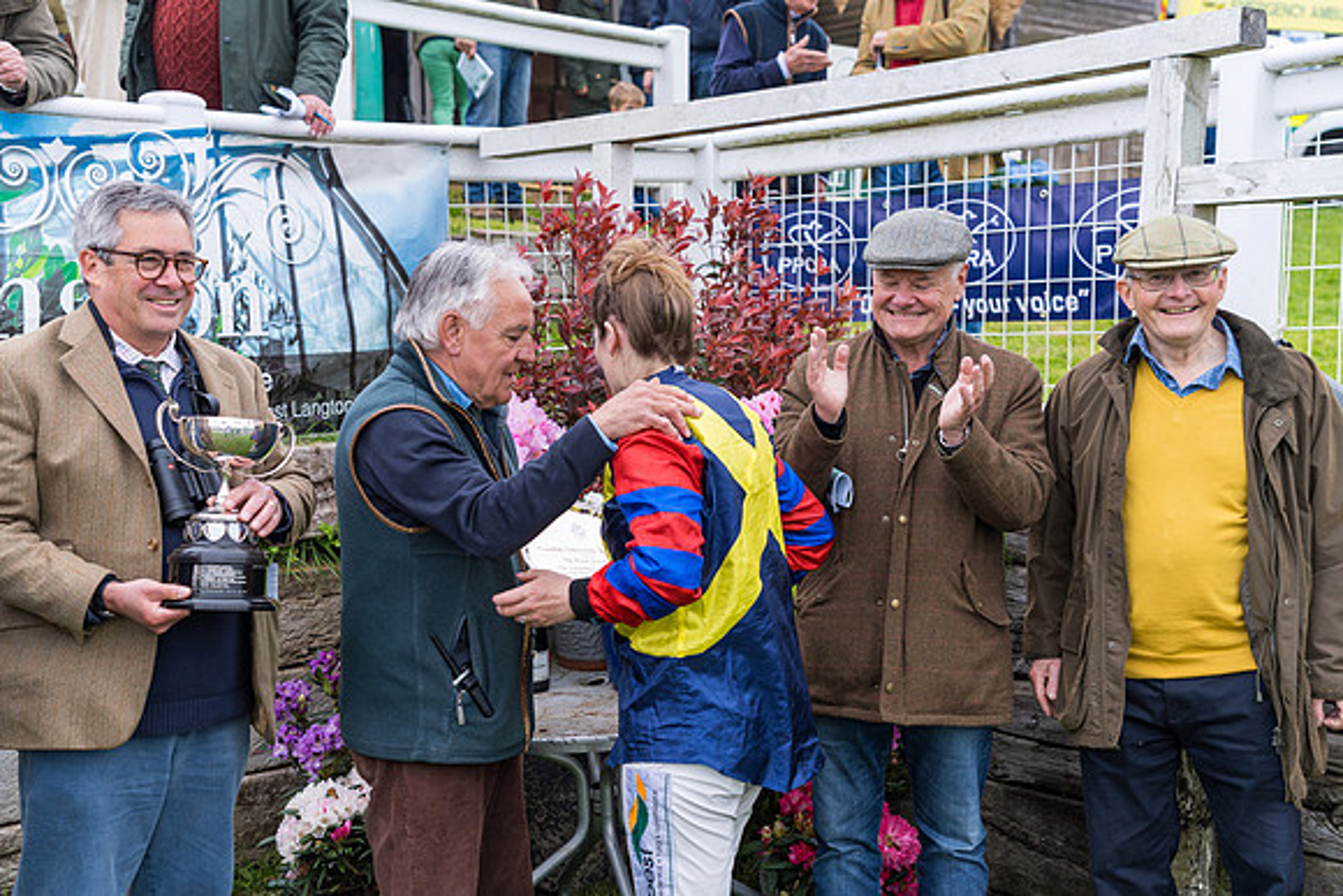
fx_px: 1866
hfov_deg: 39.6
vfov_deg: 27.0
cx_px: 672
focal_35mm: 50
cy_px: 448
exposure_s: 1/500
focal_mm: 50
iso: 400
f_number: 5
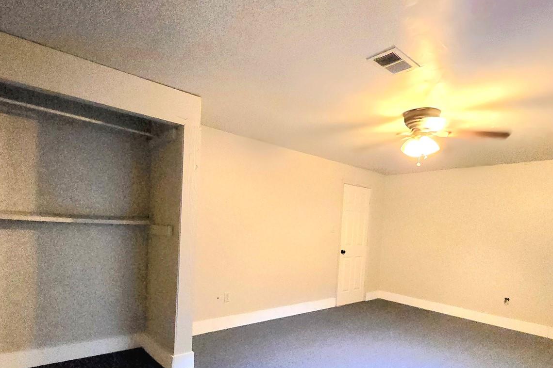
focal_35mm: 19
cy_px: 242
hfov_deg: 86.9
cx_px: 275
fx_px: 292
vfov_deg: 63.1
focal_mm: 2.2
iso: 1600
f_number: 2.2
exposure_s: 1/24
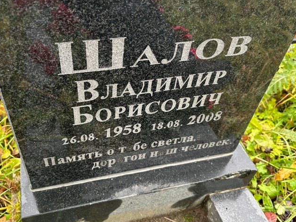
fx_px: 282
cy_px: 102
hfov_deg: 55.1
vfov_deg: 42.9
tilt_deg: -41.2
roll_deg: -0.7
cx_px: 125
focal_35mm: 33
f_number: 1.6
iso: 125
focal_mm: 5.96
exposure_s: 1/83
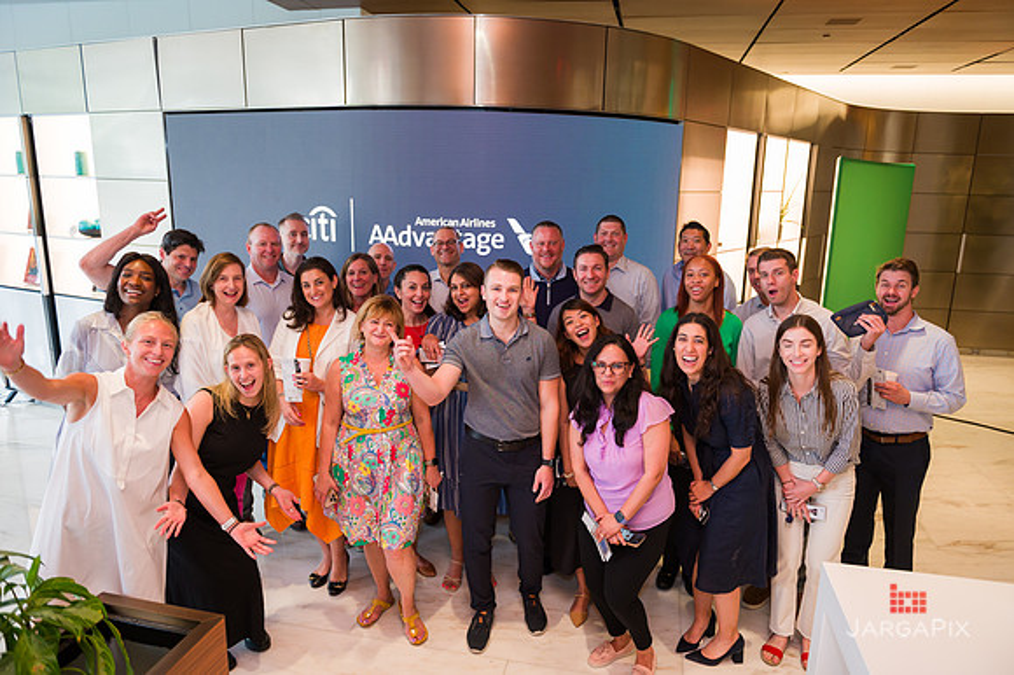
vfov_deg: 53.1
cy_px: 338
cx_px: 507
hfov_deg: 73.8
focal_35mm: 24
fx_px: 676
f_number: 4
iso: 800
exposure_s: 1/200
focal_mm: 24
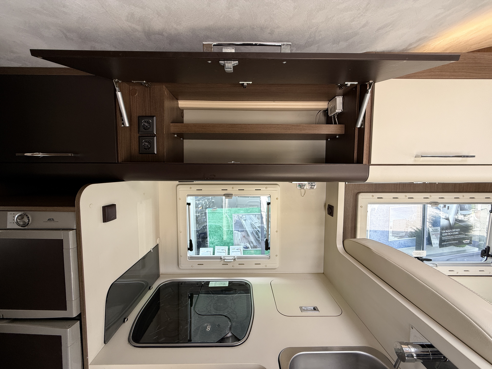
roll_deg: +1.1
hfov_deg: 102.1
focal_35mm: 14
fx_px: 199
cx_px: 246
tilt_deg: -4.1
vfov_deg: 85.7
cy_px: 184
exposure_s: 1/99
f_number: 2.2
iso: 80
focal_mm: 2.22
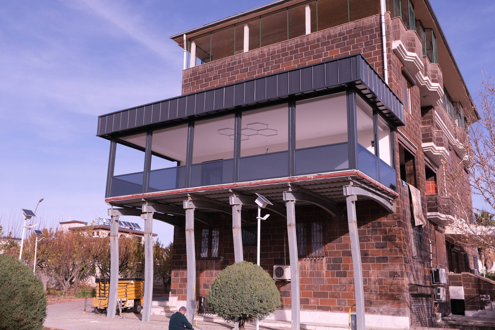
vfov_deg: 40.0
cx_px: 248
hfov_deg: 57.2
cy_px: 165
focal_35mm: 33
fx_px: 454
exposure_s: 1/12800
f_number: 3.2
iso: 1000
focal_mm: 22.3
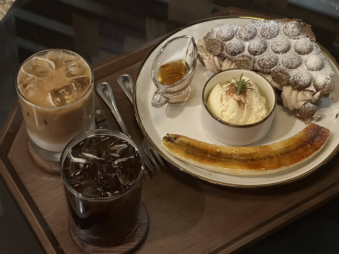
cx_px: 170
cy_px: 127
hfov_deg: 25.3
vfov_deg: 19.1
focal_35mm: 77
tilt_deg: -52.2
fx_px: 754
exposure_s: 1/41
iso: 1000
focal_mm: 9
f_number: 2.8
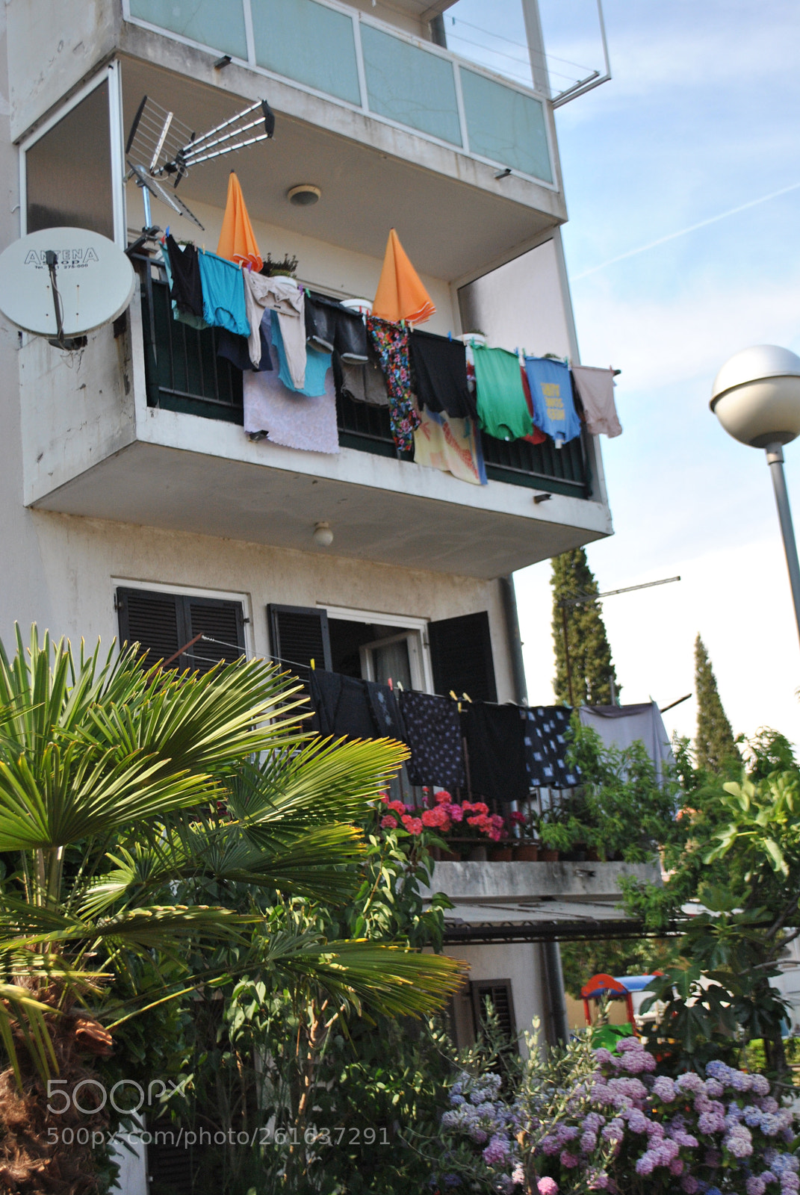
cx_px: 400
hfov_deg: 28.2
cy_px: 598
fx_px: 1595
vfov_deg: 41.1
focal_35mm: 48
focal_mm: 32
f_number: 4.8
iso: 360
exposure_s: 1/1250
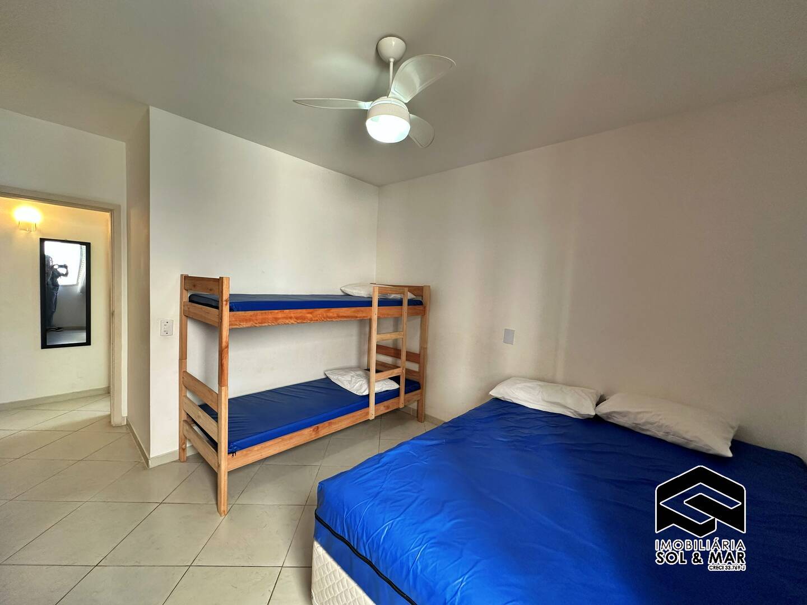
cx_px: 404
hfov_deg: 102.1
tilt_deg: -3.1
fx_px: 326
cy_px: 302
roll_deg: -2.9
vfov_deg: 85.7
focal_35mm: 14
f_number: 2.2
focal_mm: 2.22
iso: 200
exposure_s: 1/120
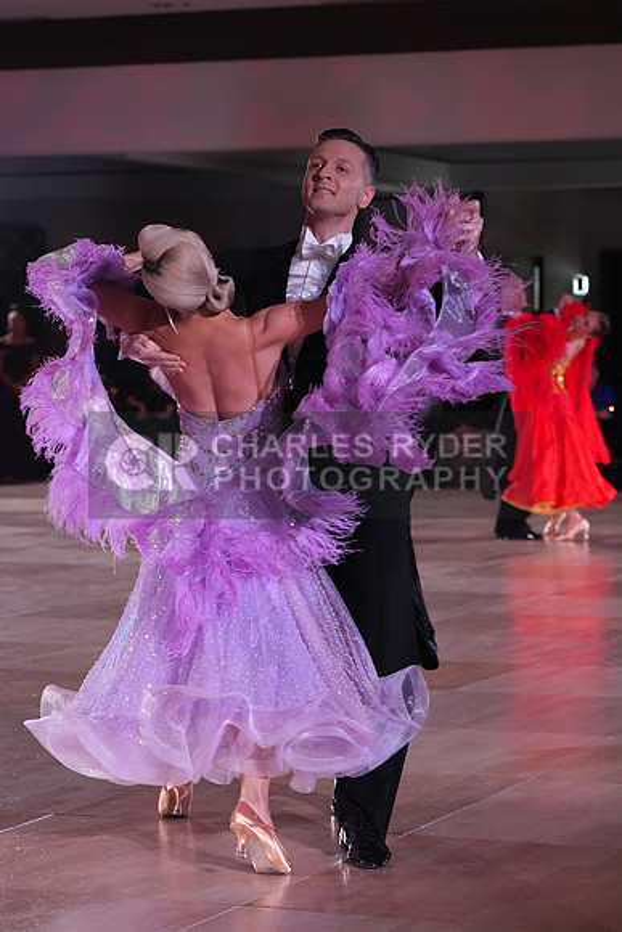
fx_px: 2564
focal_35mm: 99
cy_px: 466
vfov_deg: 20.6
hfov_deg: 13.8
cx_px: 311
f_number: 6.3
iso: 5000
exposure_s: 1/250
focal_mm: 99
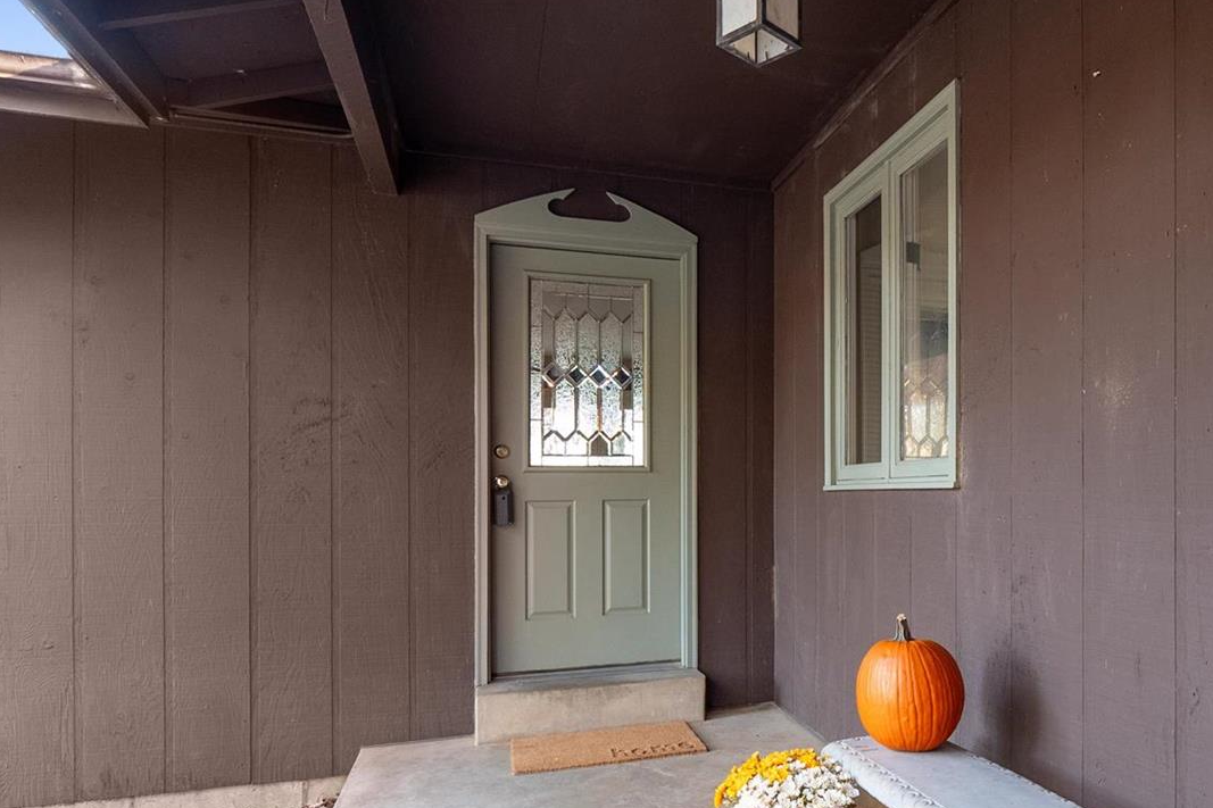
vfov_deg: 52.6
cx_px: 806
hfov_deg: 71.6
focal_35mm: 24
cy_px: 501
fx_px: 808
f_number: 6.3
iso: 400
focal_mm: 8
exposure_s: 1/3
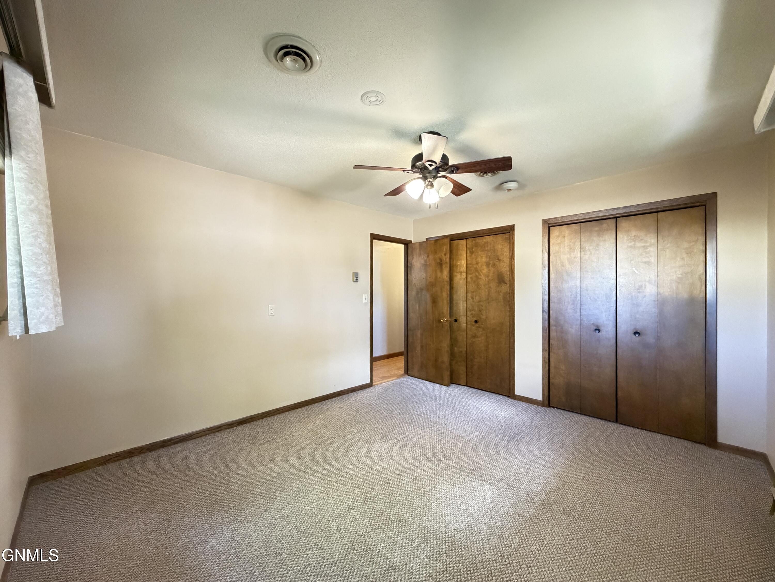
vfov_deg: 85.7
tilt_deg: +0.5
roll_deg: +0.1
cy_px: 291
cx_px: 388
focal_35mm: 14
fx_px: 313
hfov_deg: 102.1
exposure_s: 1/60
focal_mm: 2.22
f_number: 2.2
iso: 1250
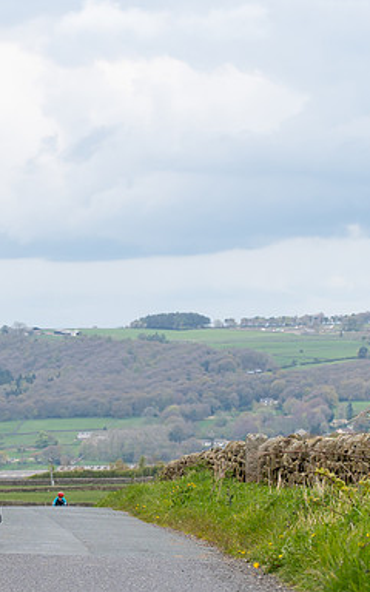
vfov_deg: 10.6
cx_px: 65
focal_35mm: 198
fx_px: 3195
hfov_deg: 6.6
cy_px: 404
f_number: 4.5
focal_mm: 65
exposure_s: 1/640
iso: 200
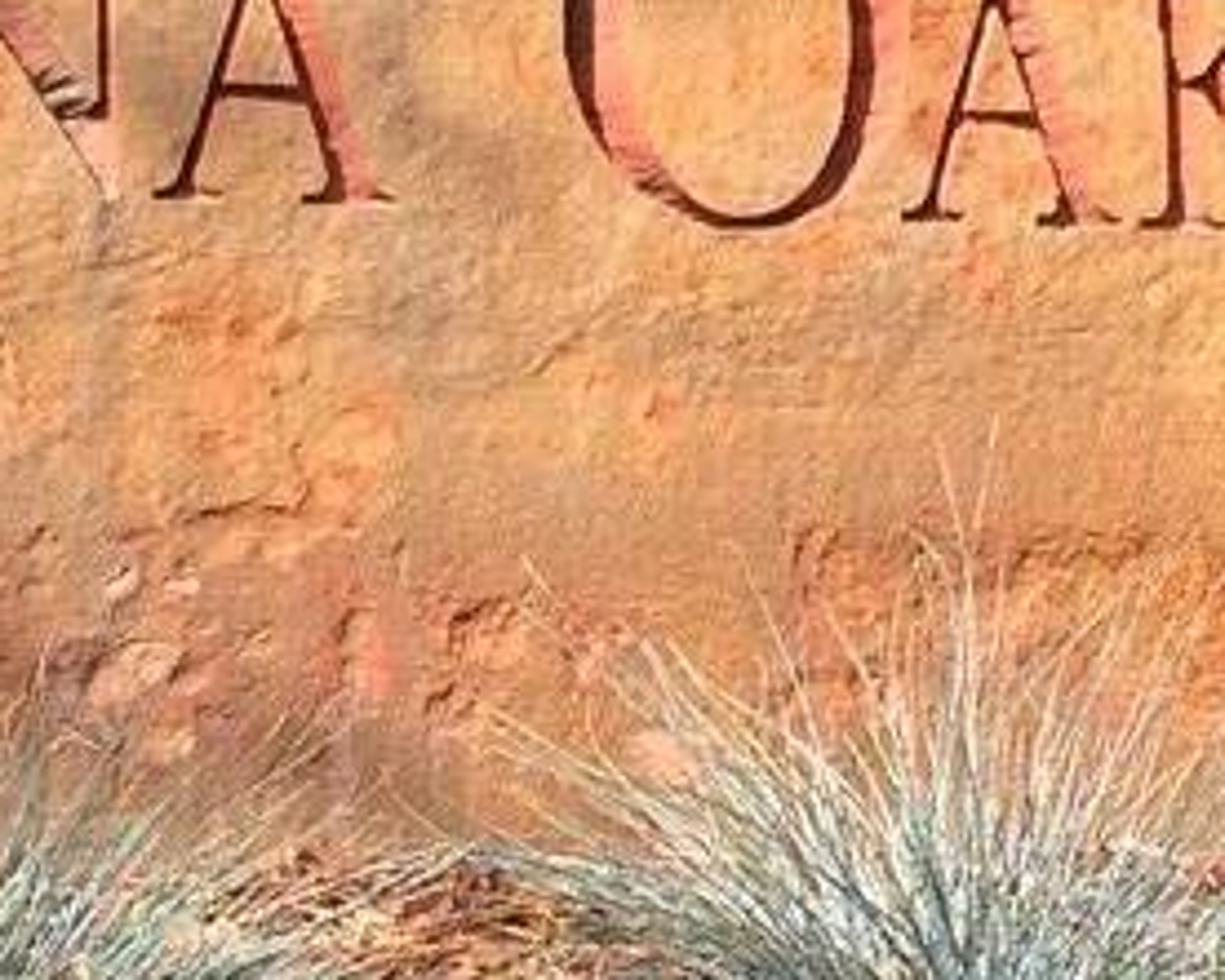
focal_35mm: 173
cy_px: 856
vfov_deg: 8.9
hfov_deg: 11.2
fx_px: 6274
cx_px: 661
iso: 32
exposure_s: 1/760
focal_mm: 4.12
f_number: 2.2
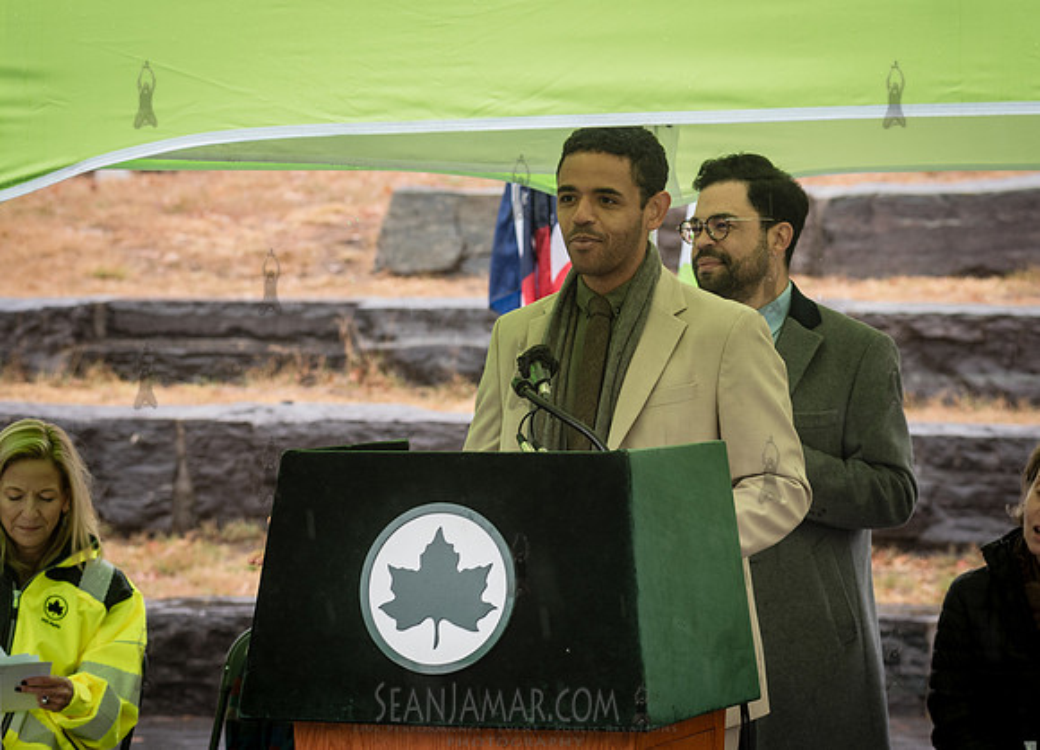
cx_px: 578
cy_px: 314
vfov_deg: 10.7
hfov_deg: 14.8
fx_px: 3993
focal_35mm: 135
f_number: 5.6
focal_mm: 105
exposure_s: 1/200
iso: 640
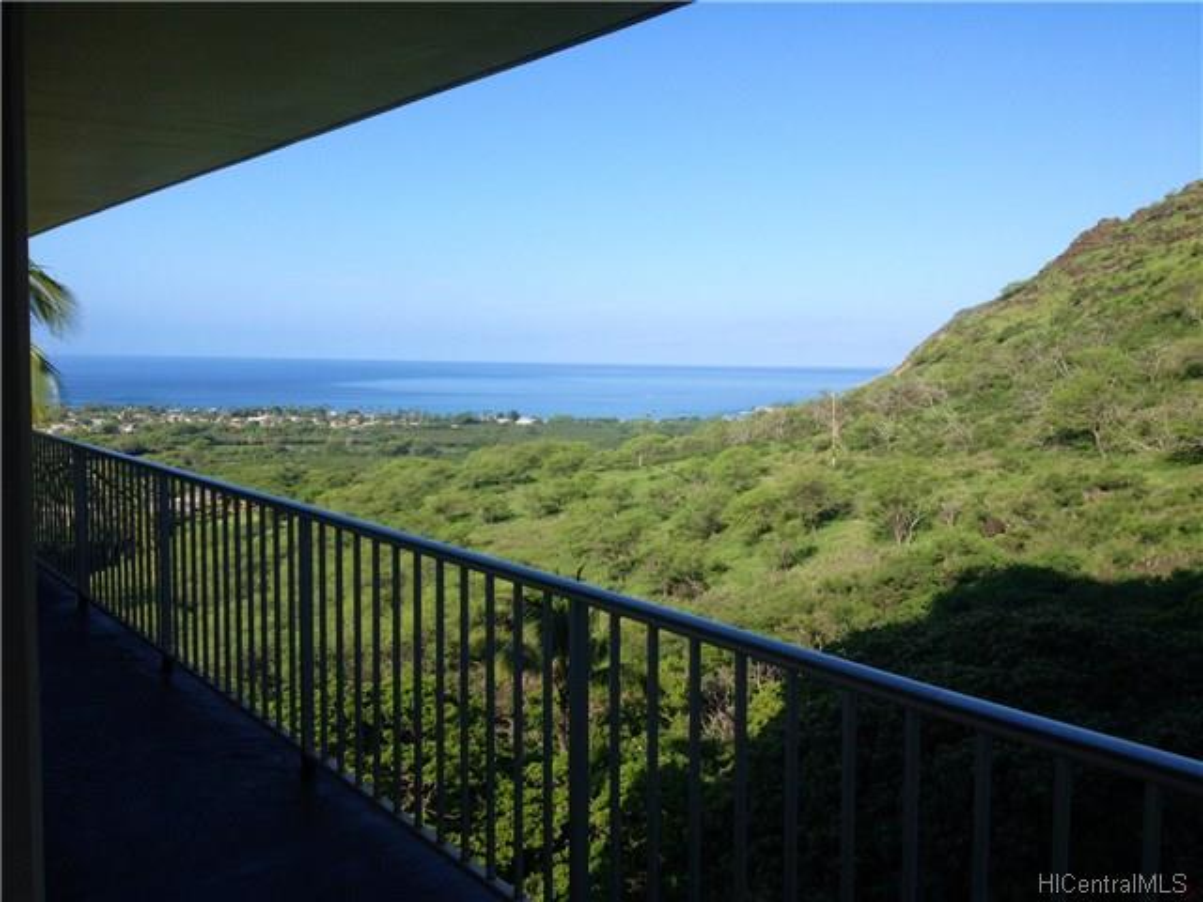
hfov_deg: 52.6
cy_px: 451
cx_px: 602
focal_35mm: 35
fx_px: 1216
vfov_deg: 40.7
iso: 50
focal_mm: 4.28
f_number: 2.4
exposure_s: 1/1126
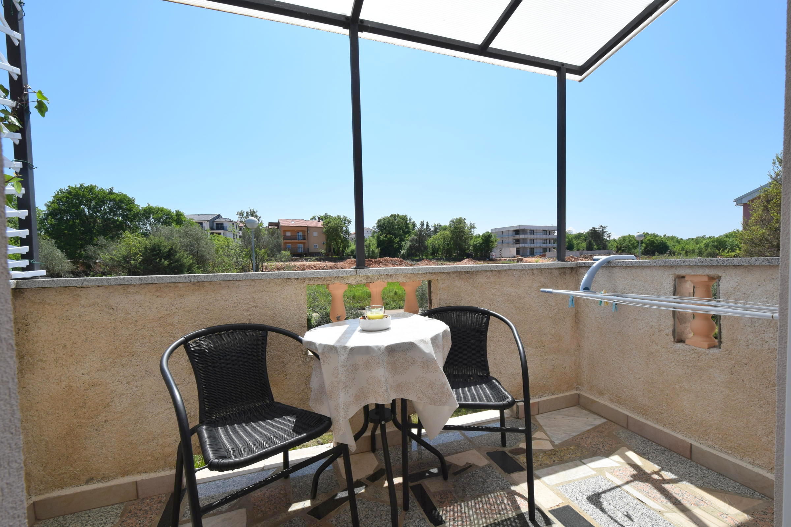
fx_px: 330
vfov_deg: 77.3
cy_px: 264
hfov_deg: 100.4
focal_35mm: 15
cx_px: 396
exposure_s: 1/400
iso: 200
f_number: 10
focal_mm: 10
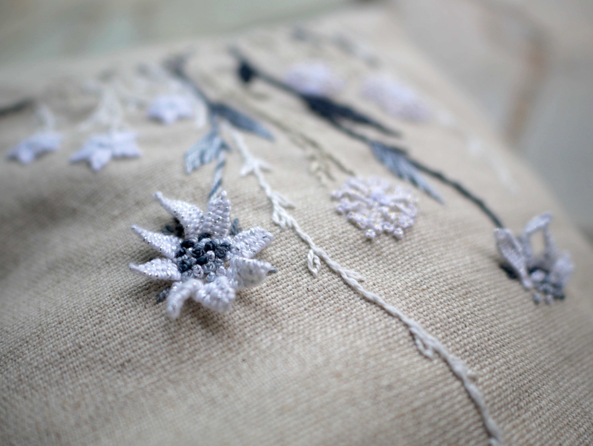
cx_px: 296
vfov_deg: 46.8
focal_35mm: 30
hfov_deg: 59.9
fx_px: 514
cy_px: 223
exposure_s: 1/1300
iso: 200
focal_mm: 15
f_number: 1.7
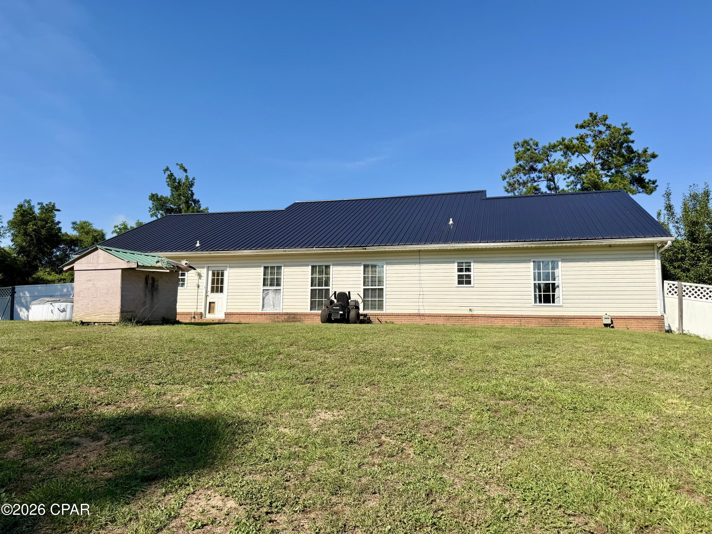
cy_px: 267
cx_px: 356
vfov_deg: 56.8
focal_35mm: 24
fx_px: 494
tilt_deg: +6.5
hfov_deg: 71.6
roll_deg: -1.6
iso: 80
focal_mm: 6.76
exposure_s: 1/5714
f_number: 1.78
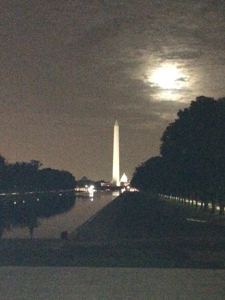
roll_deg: +0.8
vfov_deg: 36.1
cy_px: 152
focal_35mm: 53
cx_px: 123
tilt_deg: +3.8
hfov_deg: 27.5
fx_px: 459
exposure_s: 1/16
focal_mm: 4.15
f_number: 2.2
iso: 2000
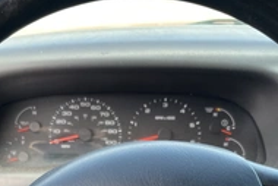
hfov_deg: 34.8
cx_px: 102
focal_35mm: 57
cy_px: 217
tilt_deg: -31.6
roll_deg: -2.5
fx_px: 440
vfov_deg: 22.2
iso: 40
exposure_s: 1/122
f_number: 1.6
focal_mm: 5.1
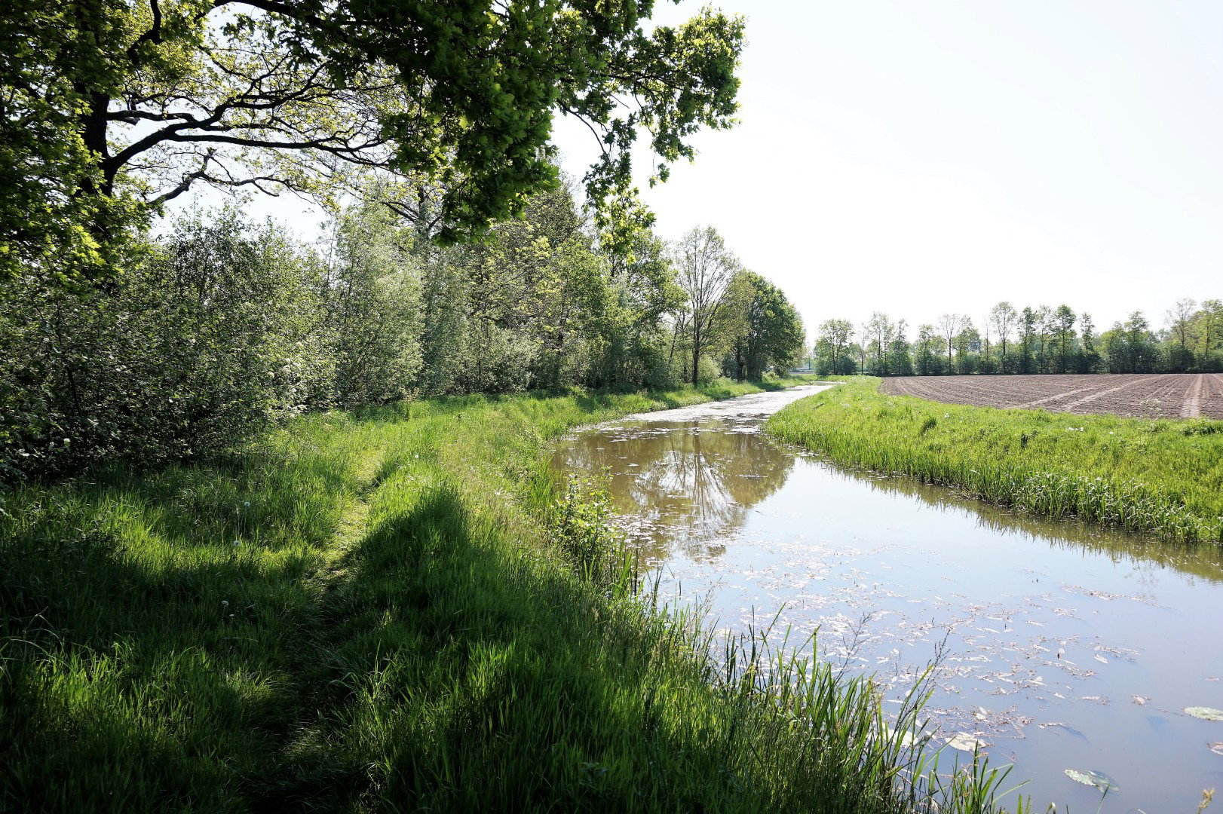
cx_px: 612
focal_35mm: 24
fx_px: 815
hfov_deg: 73.8
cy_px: 407
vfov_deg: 53.1
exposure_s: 1/200
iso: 100
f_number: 6.3
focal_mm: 16
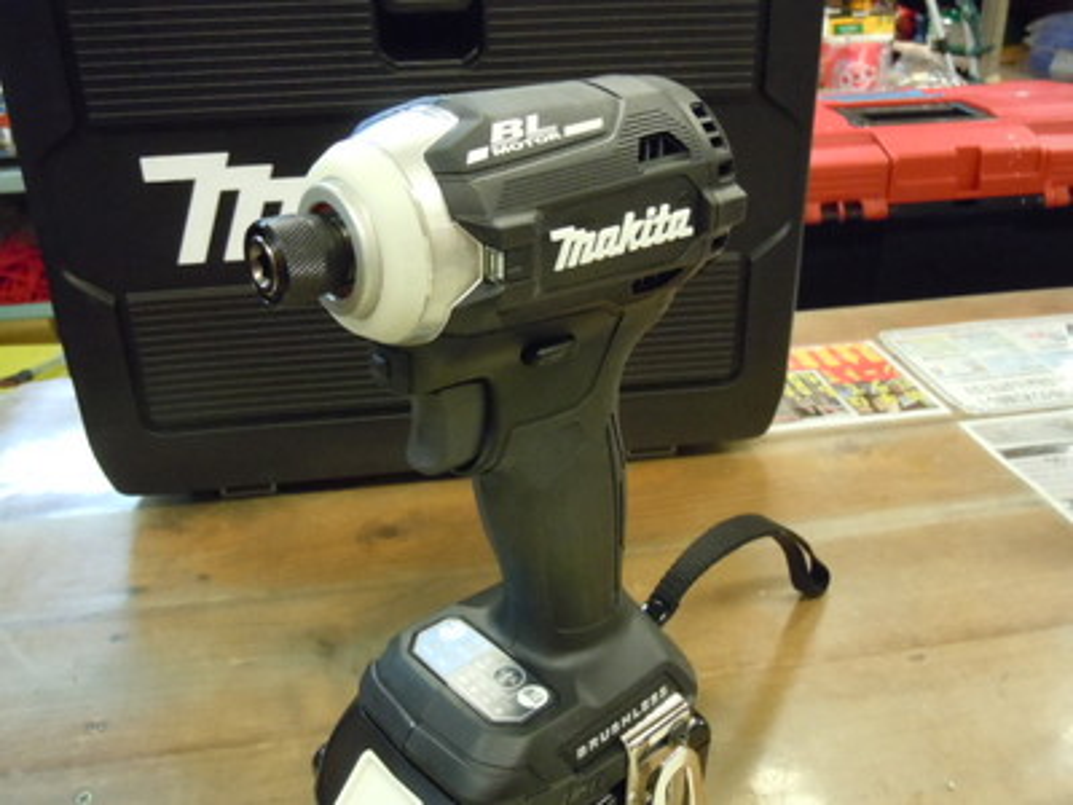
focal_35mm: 33
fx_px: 1023
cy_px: 402
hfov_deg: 55.4
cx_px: 536
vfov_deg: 42.9
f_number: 4
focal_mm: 5.9
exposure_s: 1/30
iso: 800
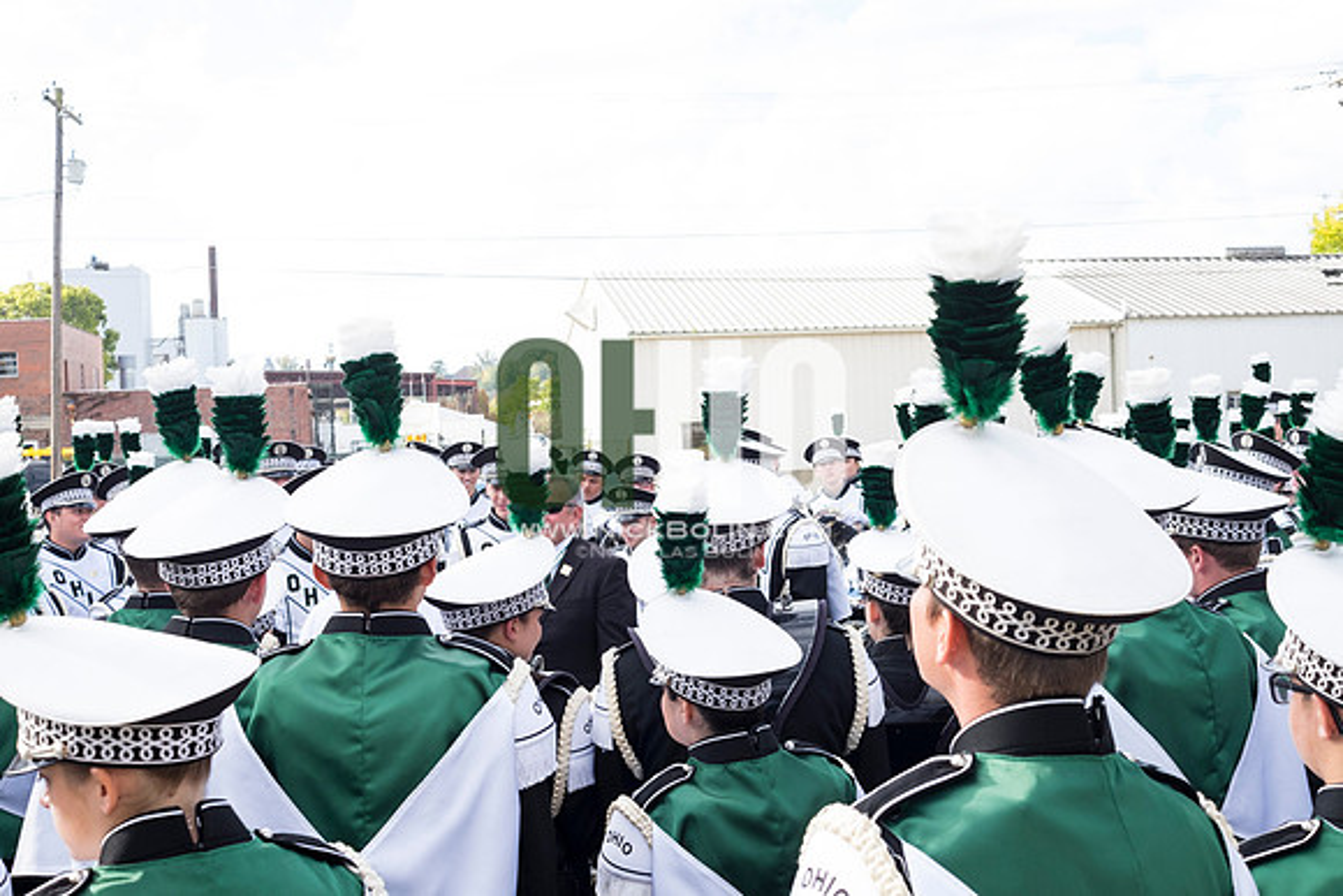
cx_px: 672
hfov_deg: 47.4
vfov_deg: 32.6
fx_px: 1530
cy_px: 448
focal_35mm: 41
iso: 400
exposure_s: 1/200
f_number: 6.4
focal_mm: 27
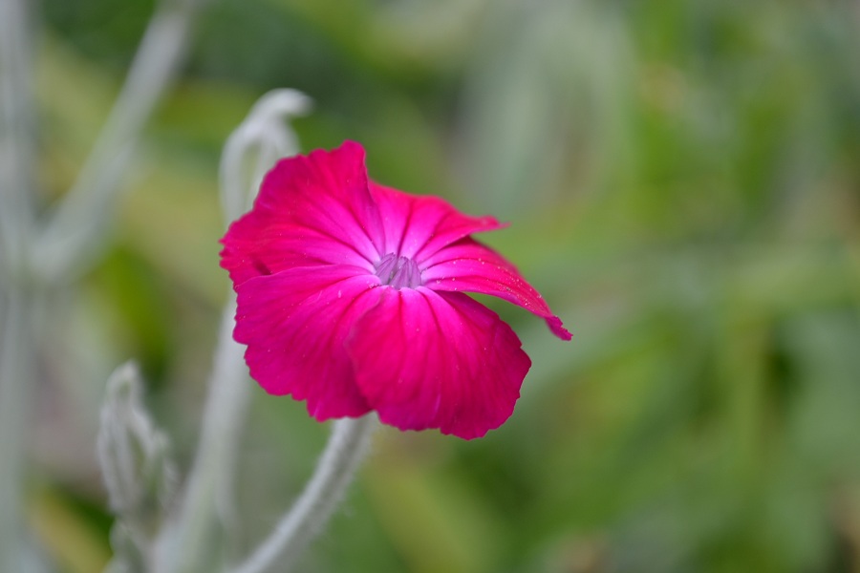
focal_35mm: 78
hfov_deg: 26.0
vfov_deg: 17.5
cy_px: 286
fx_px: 1863
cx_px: 430
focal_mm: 52
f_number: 5.6
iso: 125
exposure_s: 1/125
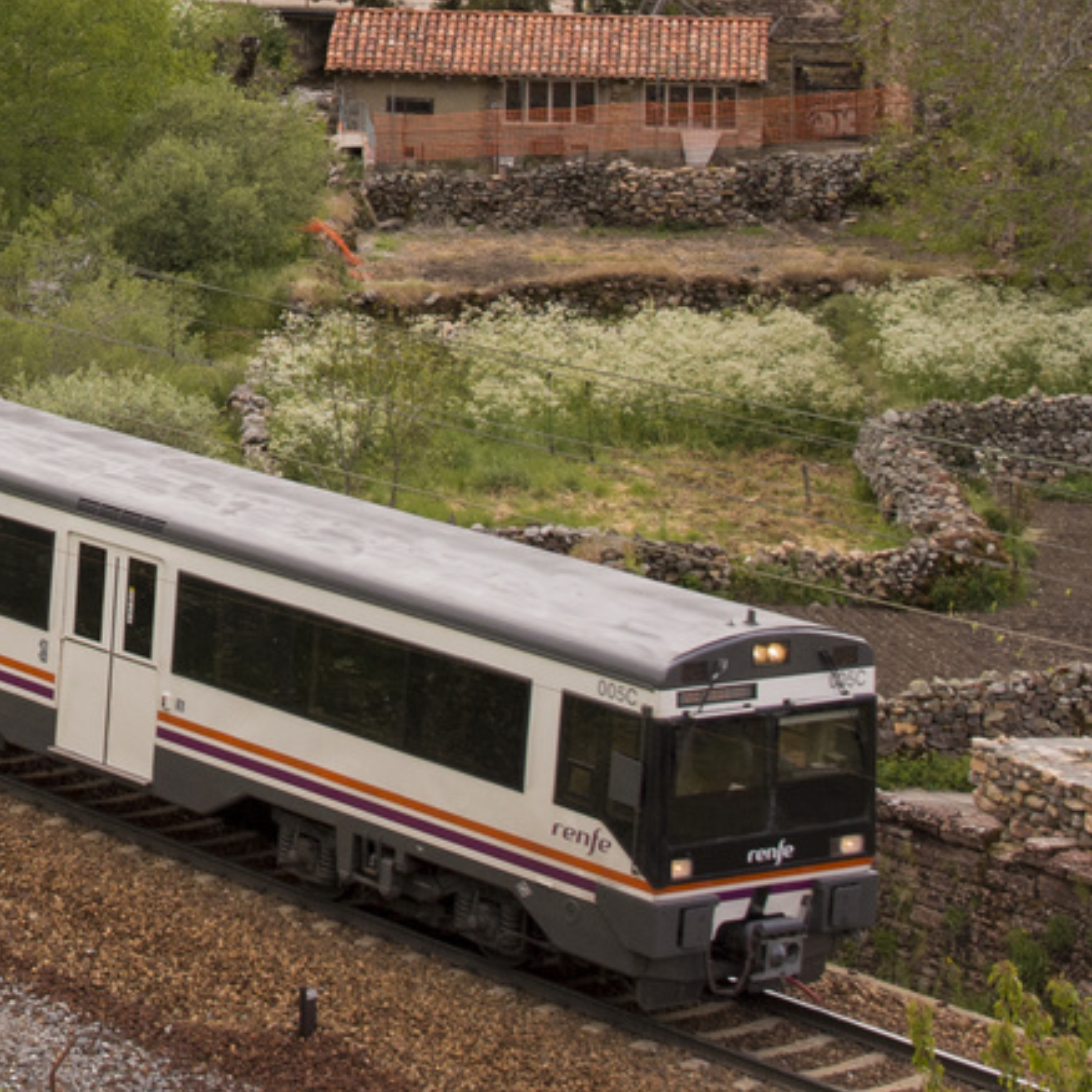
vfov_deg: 12.8
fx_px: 4783
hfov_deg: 12.6
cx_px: -369
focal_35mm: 134
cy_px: -122
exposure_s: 1/640
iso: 400
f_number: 5.6
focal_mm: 24
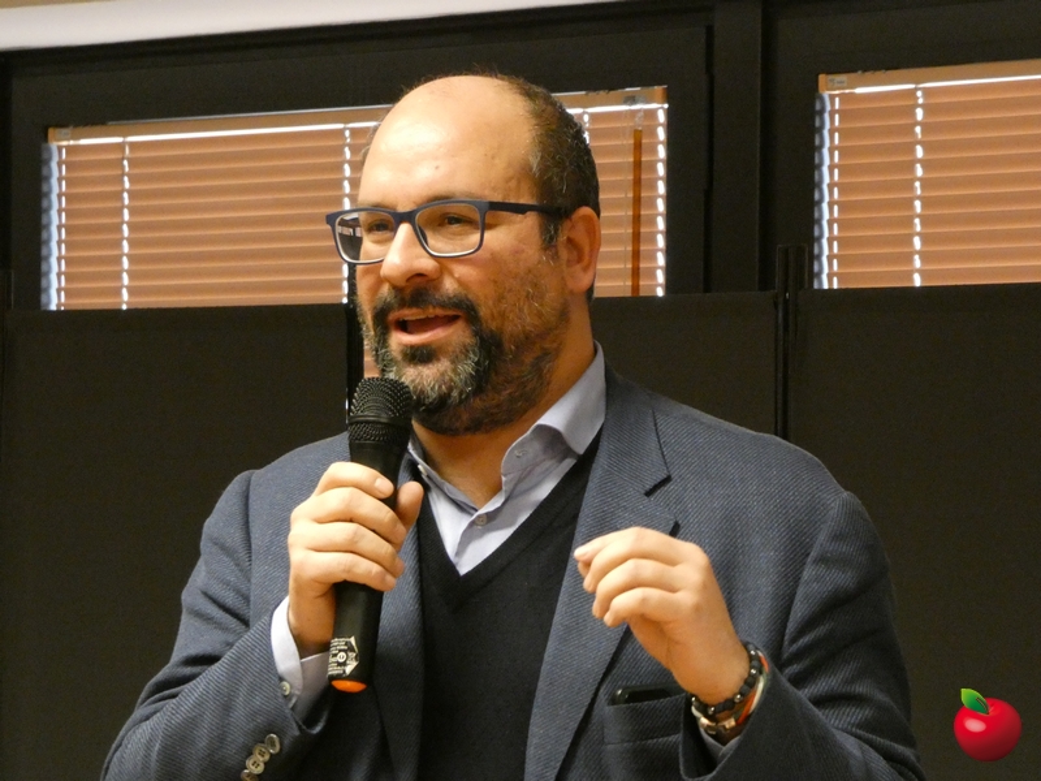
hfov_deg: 8.9
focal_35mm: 223
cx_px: 520
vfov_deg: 6.7
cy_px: 390
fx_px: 6706
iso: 1600
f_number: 5.5
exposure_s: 1/25
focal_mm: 39.9
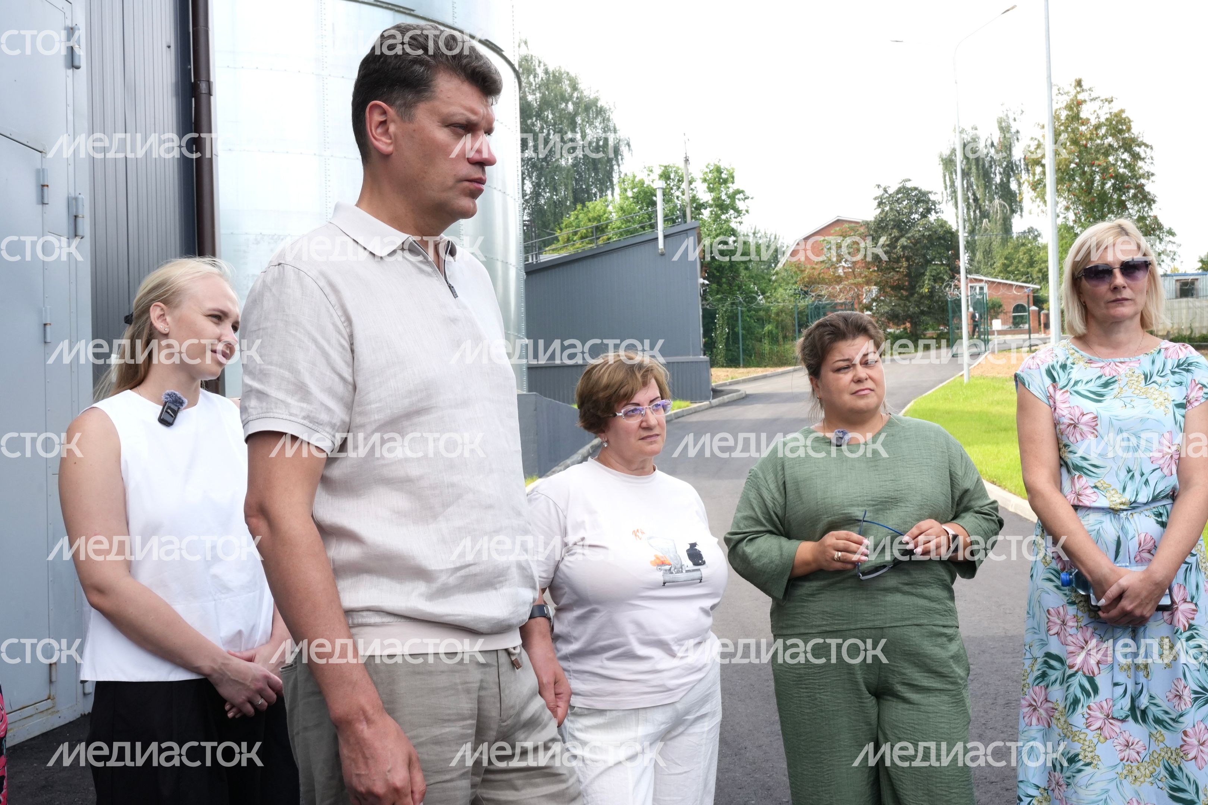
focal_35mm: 36
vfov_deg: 36.9
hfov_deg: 53.1
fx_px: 1208
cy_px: 402
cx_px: 604
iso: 1000
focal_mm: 36
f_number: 14
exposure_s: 1/200
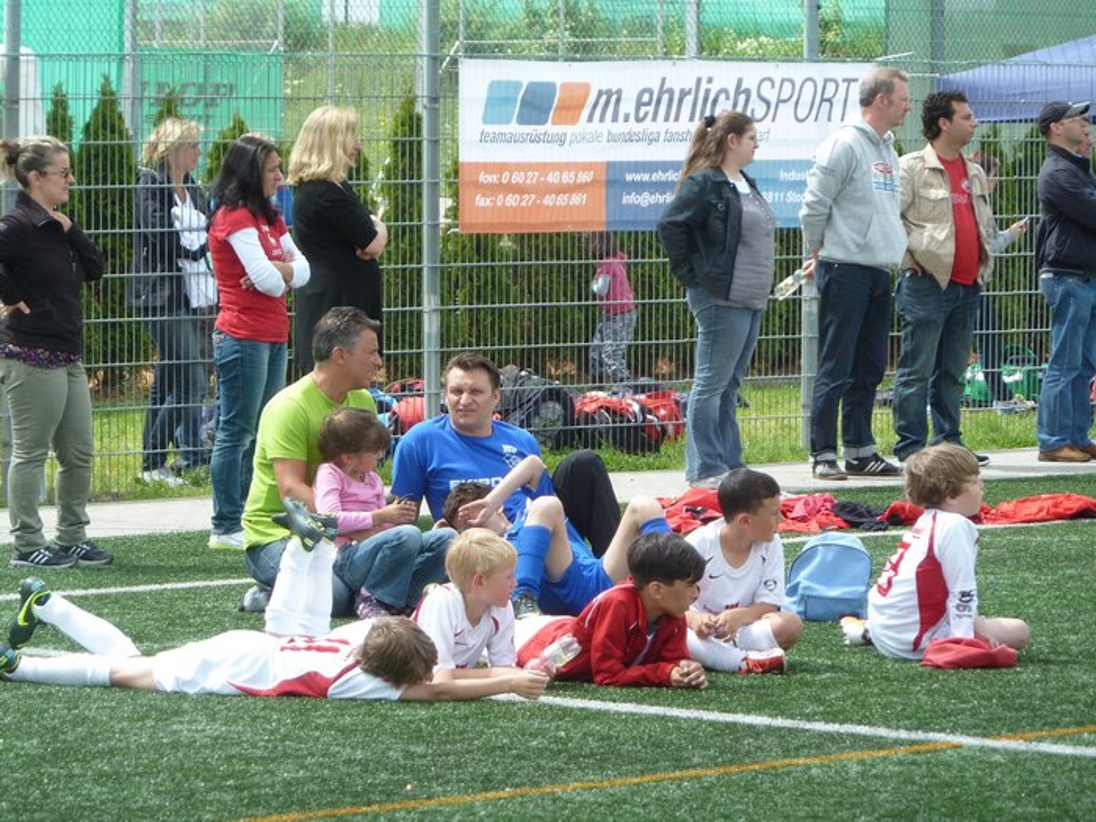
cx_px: 548
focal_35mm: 196
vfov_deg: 7.6
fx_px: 6206
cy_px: 411
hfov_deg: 10.1
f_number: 4.5
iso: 80
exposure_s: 1/200
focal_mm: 32.1
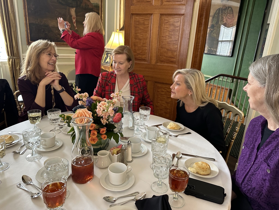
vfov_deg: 56.8
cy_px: 105
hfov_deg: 71.6
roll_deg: -3.6
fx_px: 193
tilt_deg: -16.6
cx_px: 140
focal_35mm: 24
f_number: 1.78
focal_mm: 6.86
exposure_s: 1/60
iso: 400
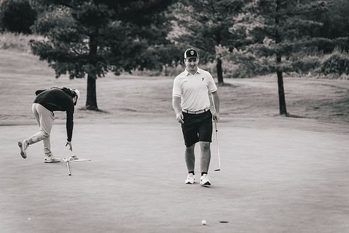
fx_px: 1174
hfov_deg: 16.9
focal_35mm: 121
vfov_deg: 11.3
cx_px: 183
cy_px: 106
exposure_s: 1/1250
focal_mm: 106
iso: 400
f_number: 2.8
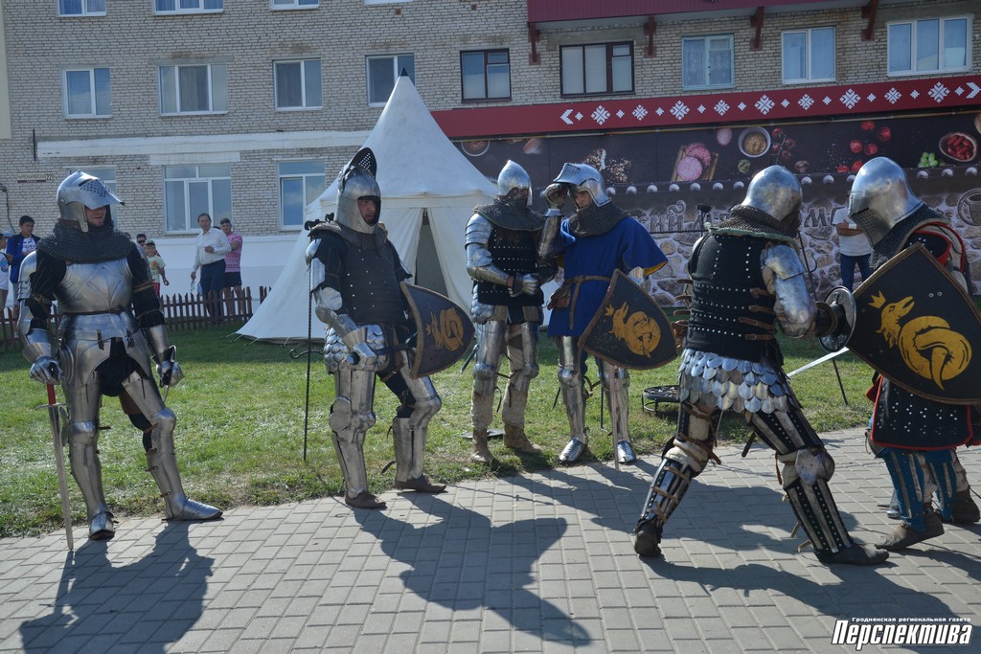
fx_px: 1036
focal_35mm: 38
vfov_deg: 35.1
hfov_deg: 50.7
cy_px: 327
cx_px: 490
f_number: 9
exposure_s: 1/400
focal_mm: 38
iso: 250
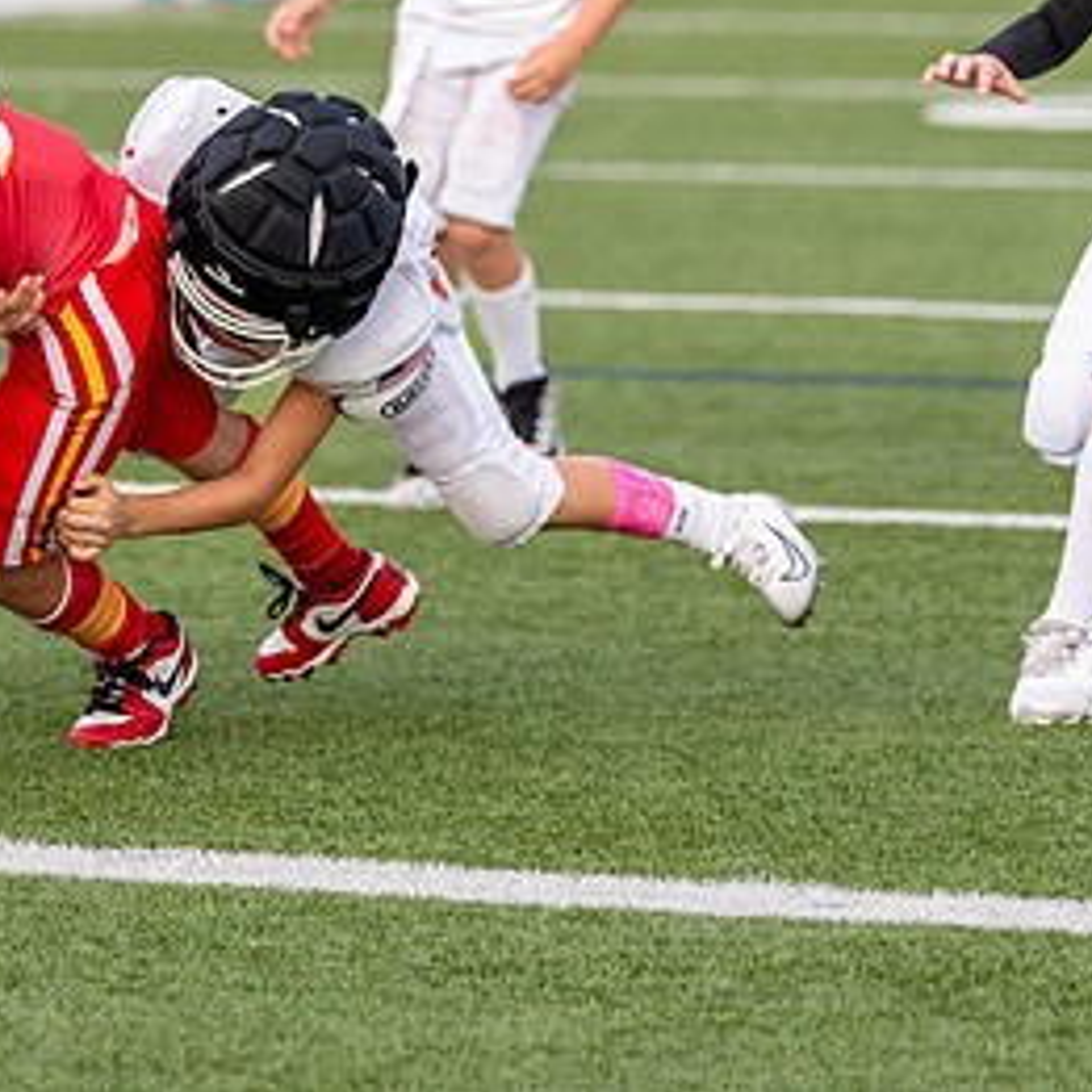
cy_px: 123
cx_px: 9
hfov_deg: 5.6
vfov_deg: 5.6
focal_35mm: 312
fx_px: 11135
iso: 400
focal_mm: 126
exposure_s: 1/2500
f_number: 2.8
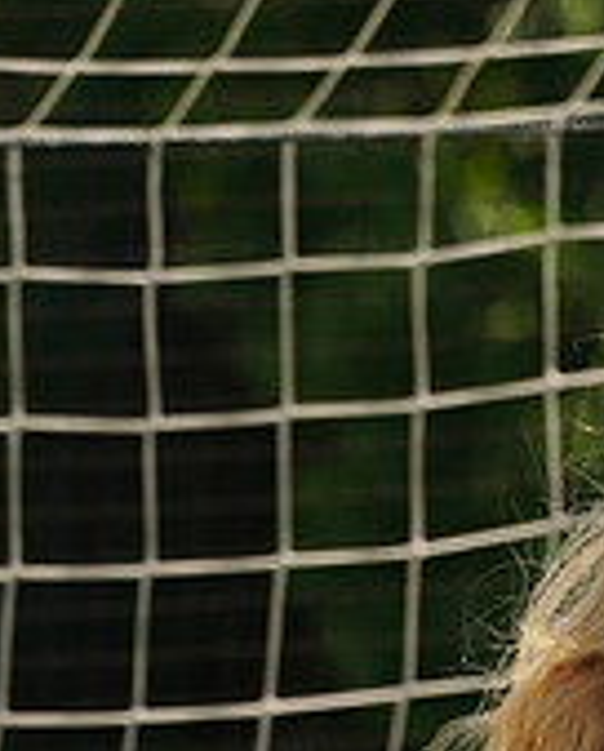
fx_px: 28588
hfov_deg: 1.2
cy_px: 1204
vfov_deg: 1.5
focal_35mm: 1284
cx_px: 733
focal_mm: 400
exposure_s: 1/250
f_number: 13
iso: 200
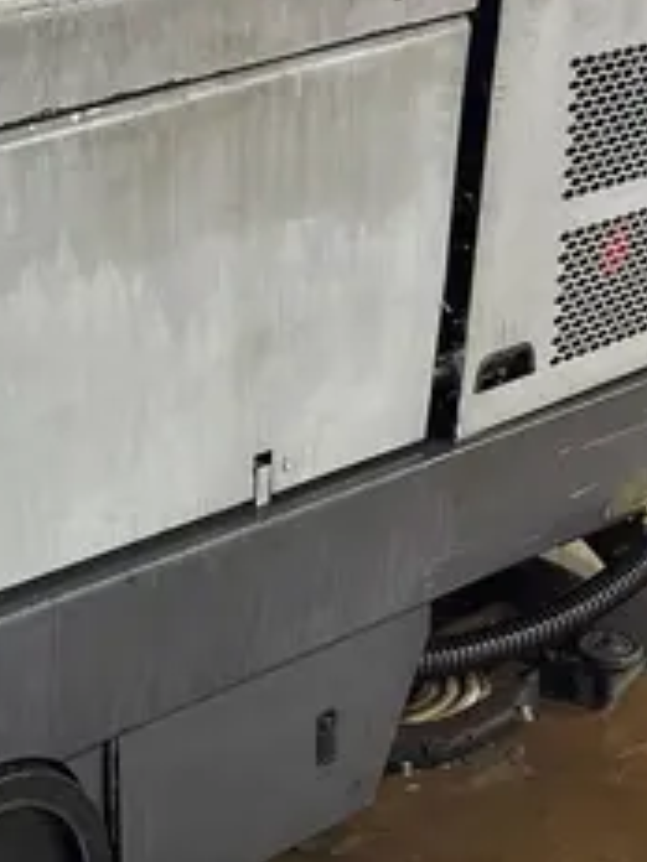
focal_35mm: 82
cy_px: 477
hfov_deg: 17.3
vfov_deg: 23.8
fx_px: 2044
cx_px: -104
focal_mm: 5.96
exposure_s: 1/60
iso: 250
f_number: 1.6
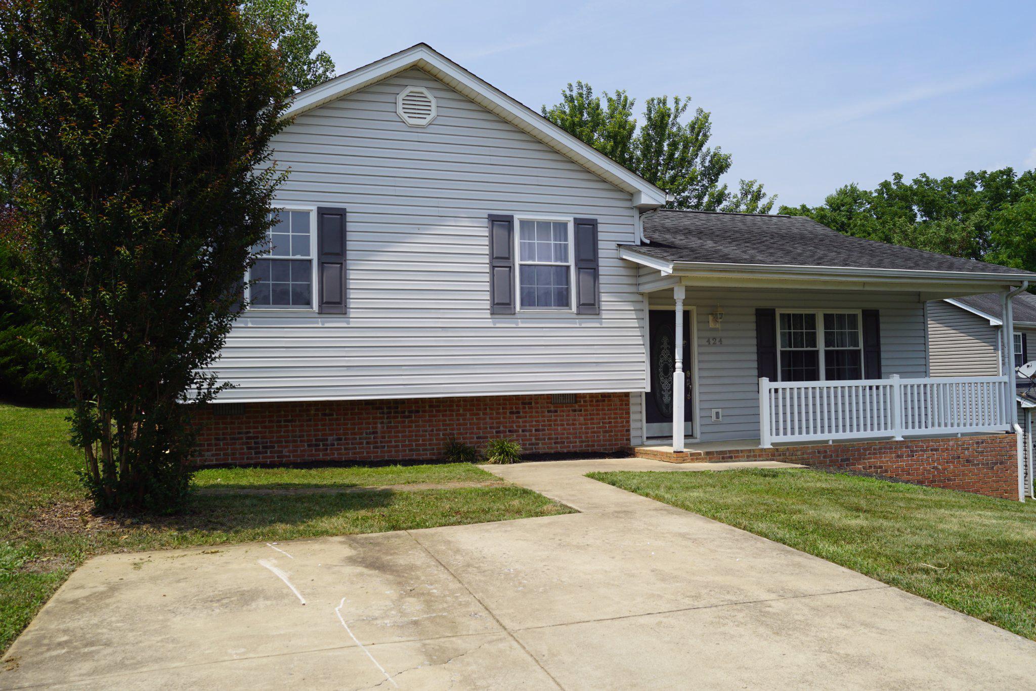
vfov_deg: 43.6
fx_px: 863
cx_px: 518
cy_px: 346
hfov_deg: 61.9
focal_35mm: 30
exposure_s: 1/160
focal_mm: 20
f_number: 10
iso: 100
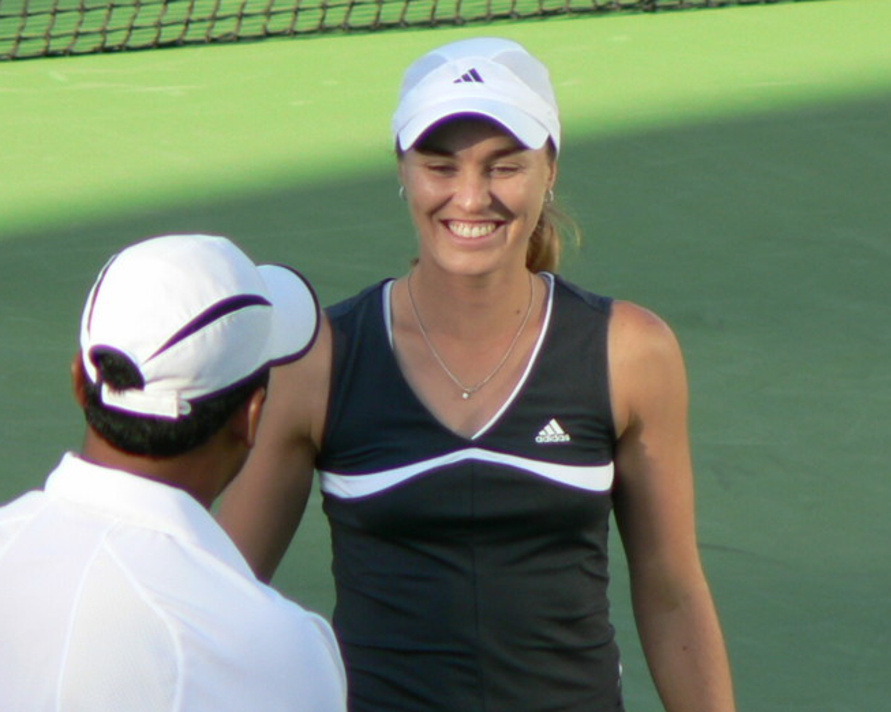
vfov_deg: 3.4
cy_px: 357
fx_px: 11916
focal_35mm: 452
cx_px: 416
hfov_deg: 4.3
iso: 80
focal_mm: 72
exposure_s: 1/250
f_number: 3.3
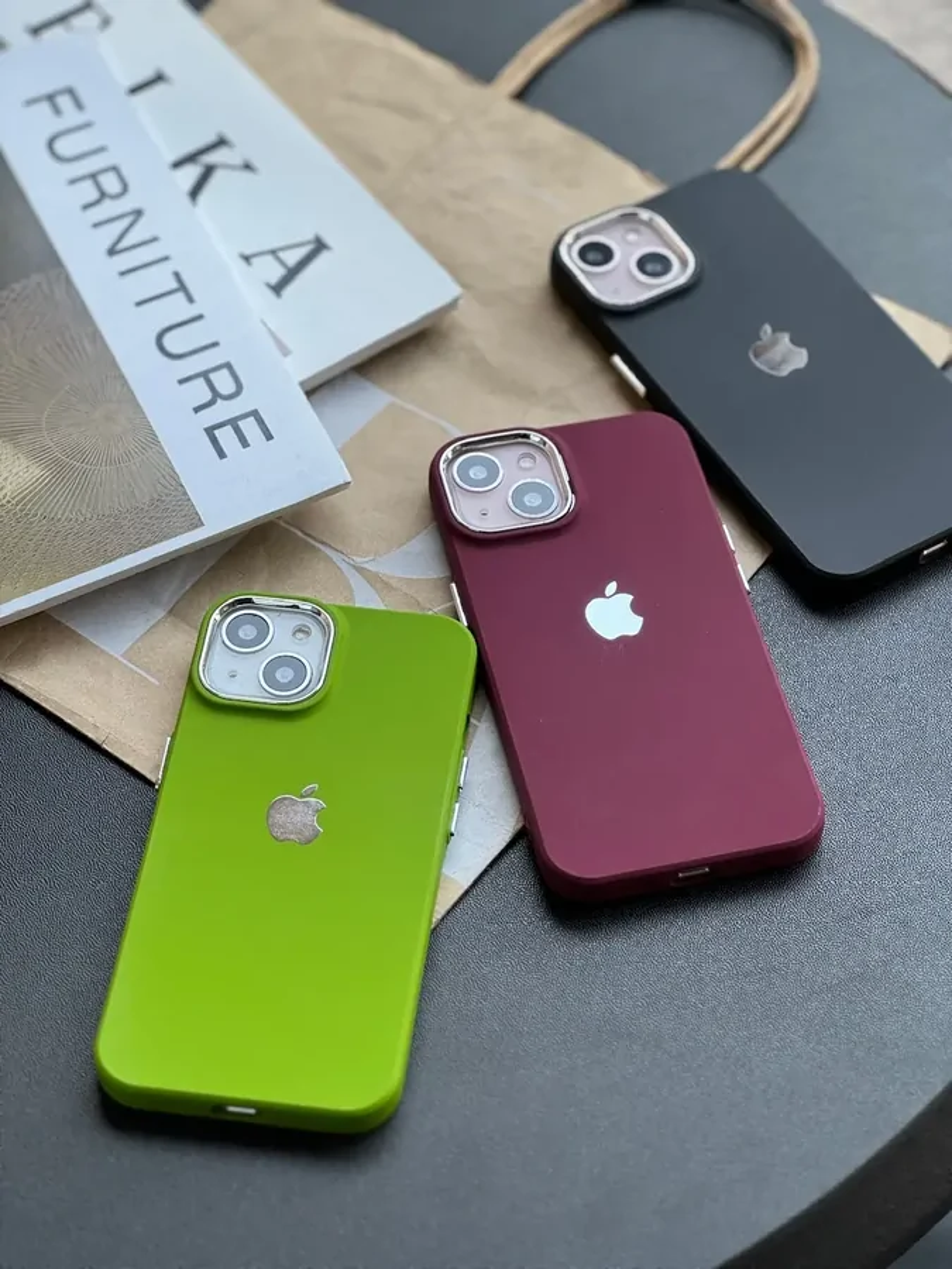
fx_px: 2824
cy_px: 634
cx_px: 476
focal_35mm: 77
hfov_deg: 19.1
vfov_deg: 25.3
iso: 50
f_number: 2.8
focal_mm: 9
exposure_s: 1/99
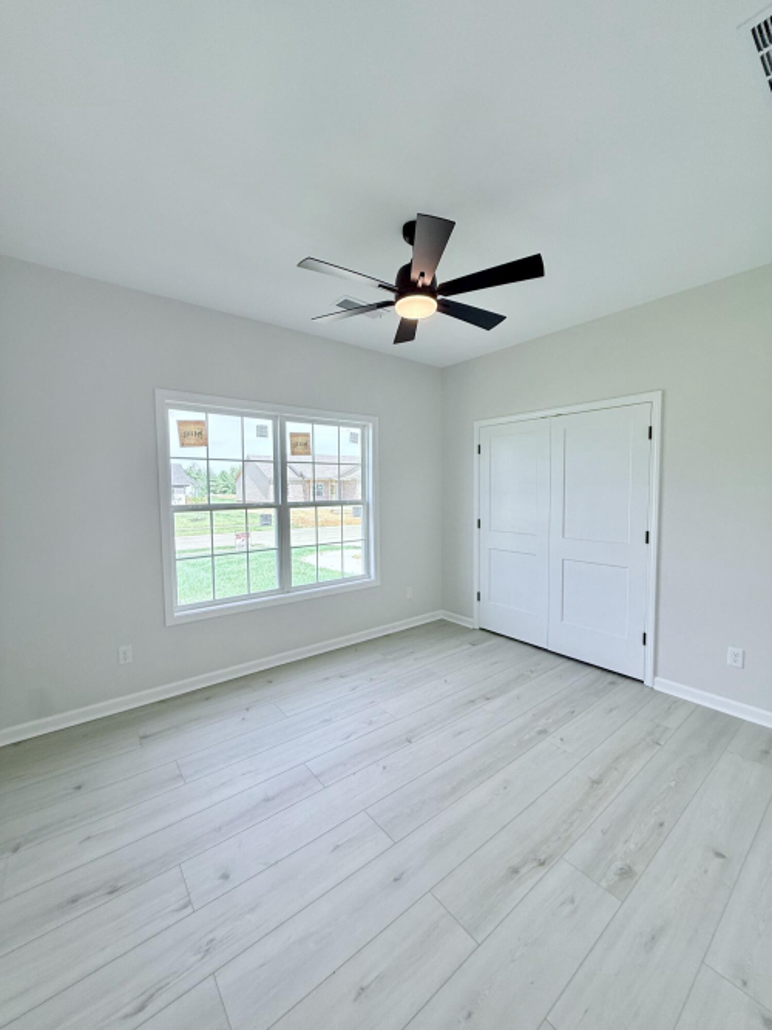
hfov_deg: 85.7
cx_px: 386
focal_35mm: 14
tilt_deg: -3.2
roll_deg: +0.6
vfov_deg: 102.1
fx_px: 416
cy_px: 515
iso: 64
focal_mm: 2.22
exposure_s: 1/319
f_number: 2.2
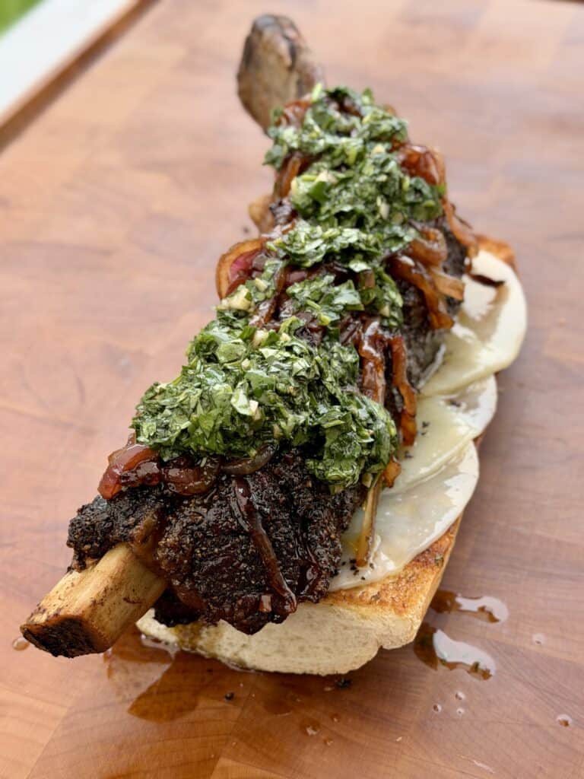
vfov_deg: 39.7
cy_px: 390
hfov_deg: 30.3
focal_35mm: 48
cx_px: 292
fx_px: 1080
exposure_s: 1/726
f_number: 1.78
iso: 64
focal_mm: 6.76
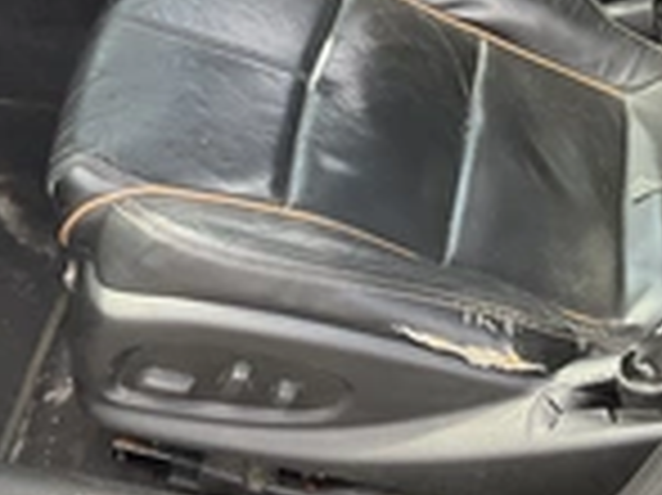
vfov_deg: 18.0
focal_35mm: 79
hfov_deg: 24.7
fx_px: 1510
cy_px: -32
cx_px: 302
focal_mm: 3
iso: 32
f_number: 1.8
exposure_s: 1/122
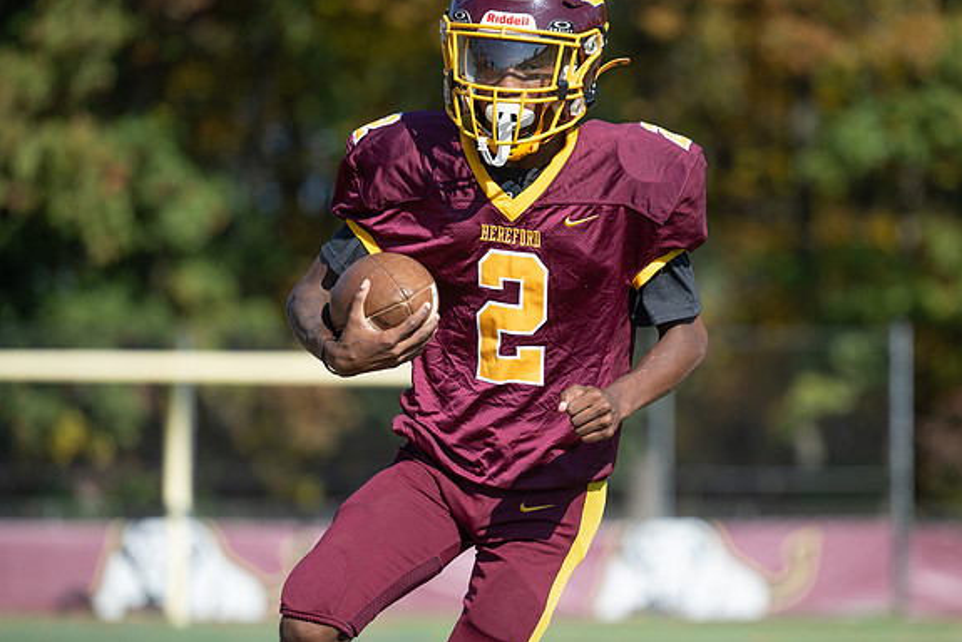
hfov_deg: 10.3
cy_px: 357
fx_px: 5347
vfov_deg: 6.9
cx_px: 548
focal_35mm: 200
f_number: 2.8
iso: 110
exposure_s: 1/2000
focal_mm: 145
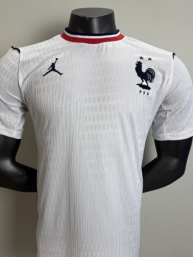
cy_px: 151
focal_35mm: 30
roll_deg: -0.6
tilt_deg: -9.5
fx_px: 223
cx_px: 91
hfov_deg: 46.8
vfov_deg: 59.6
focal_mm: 6.76
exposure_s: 1/100
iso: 64
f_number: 1.78
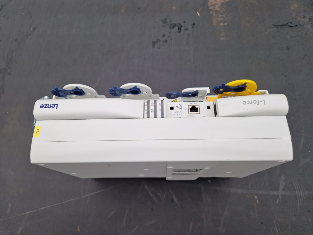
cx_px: 156
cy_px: 118
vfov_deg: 58.9
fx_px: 208
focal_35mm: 23
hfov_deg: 73.9
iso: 50
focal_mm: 5.4
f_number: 1.8
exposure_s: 1/401
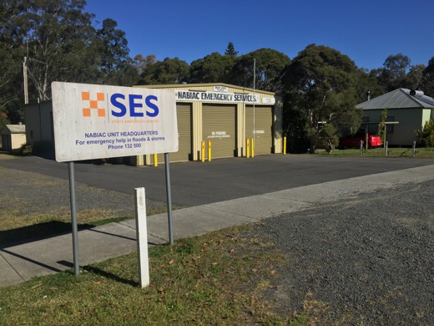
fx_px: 364
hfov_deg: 61.7
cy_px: 163
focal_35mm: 29
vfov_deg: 48.2
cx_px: 217
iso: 32
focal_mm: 4.15
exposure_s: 1/3300
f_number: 2.2
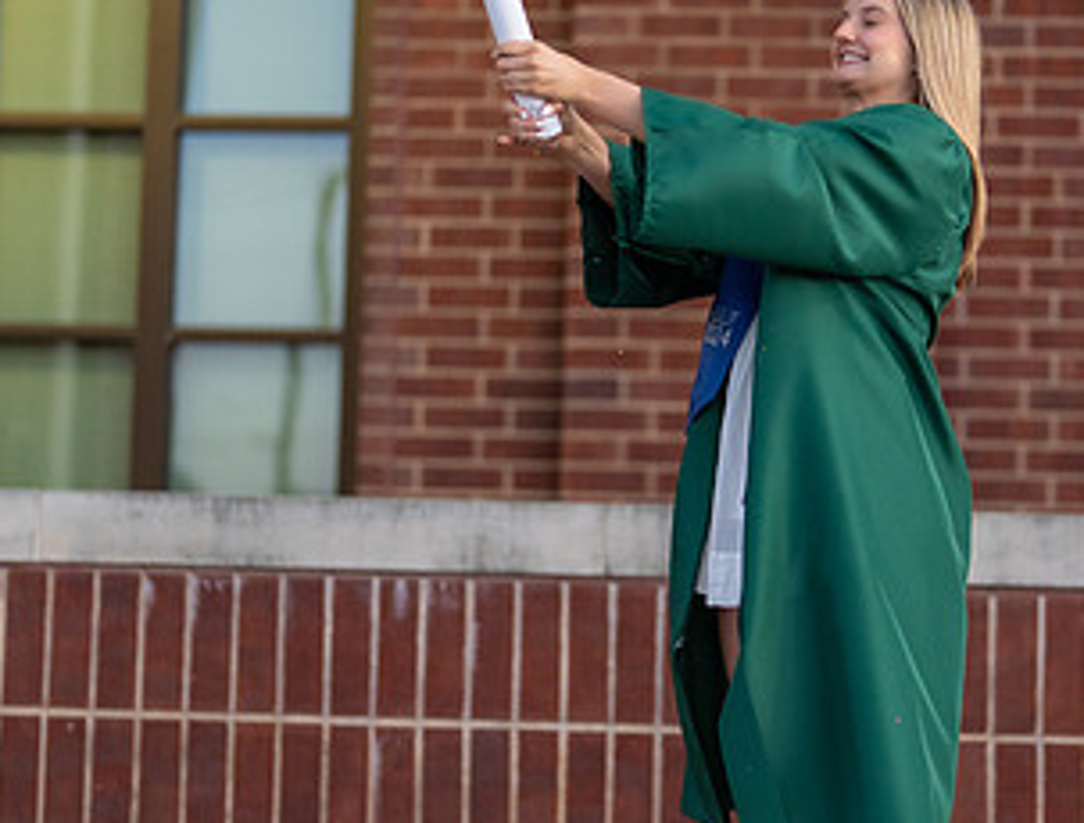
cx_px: 766
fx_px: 3302
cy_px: 366
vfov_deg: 14.2
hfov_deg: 18.6
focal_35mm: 105
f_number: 1.2
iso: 1250
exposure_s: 1/1000
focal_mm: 50
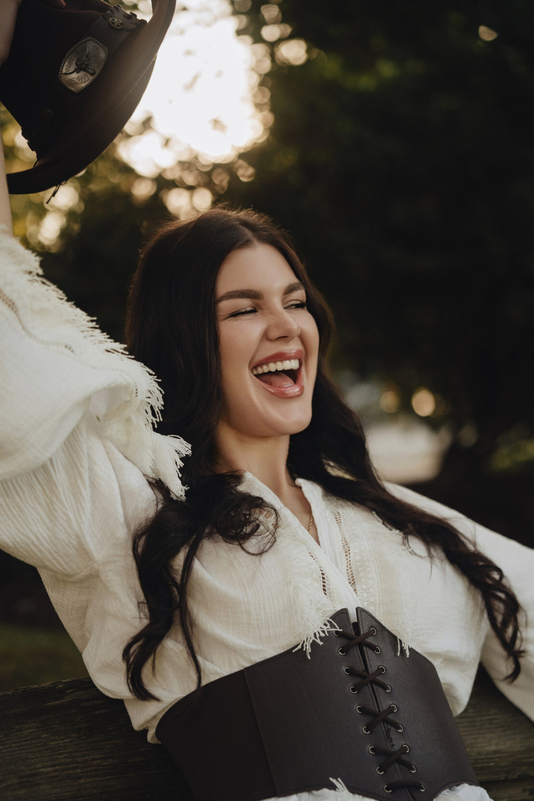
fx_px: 1437
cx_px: 267
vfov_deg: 31.1
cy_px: 400
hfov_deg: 21.0
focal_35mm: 65
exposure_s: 1/400
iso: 320
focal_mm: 64.6
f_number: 2.8
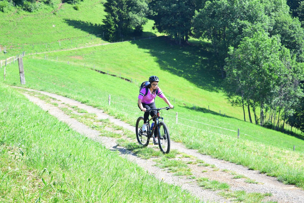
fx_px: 659
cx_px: 152
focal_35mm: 78
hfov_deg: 26.0
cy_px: 102
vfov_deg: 17.5
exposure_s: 1/1250
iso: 1100
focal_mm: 52
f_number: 5.6
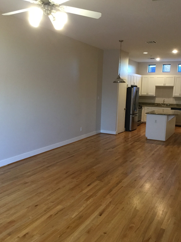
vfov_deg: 55.3
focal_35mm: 33
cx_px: 92
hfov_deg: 42.9
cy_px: 125
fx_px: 230
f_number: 2.4
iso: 125
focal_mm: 3.3
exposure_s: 1/30
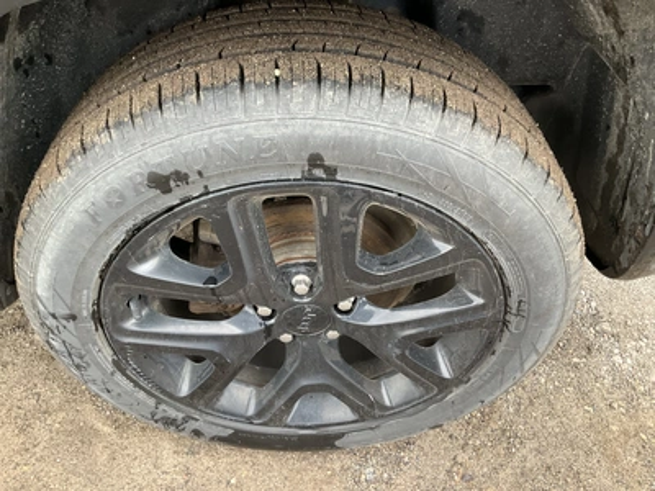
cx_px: 328
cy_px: 246
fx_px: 549
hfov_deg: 61.7
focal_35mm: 29
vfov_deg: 48.2
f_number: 1.8
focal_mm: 3
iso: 64
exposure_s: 1/95
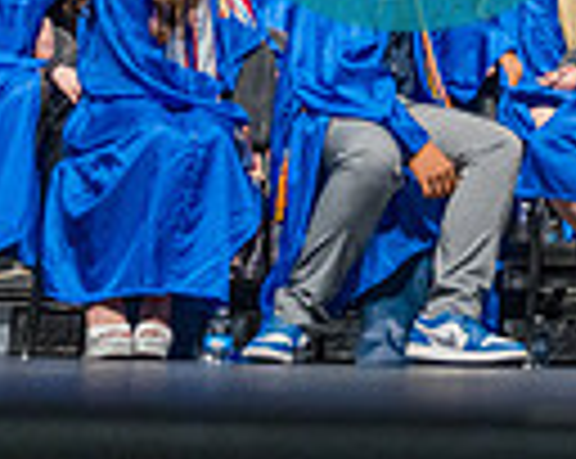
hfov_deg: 16.6
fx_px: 1736
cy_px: -286
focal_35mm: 102
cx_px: 932
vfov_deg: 13.9
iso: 2500
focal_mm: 24
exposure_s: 1/160
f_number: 2.8
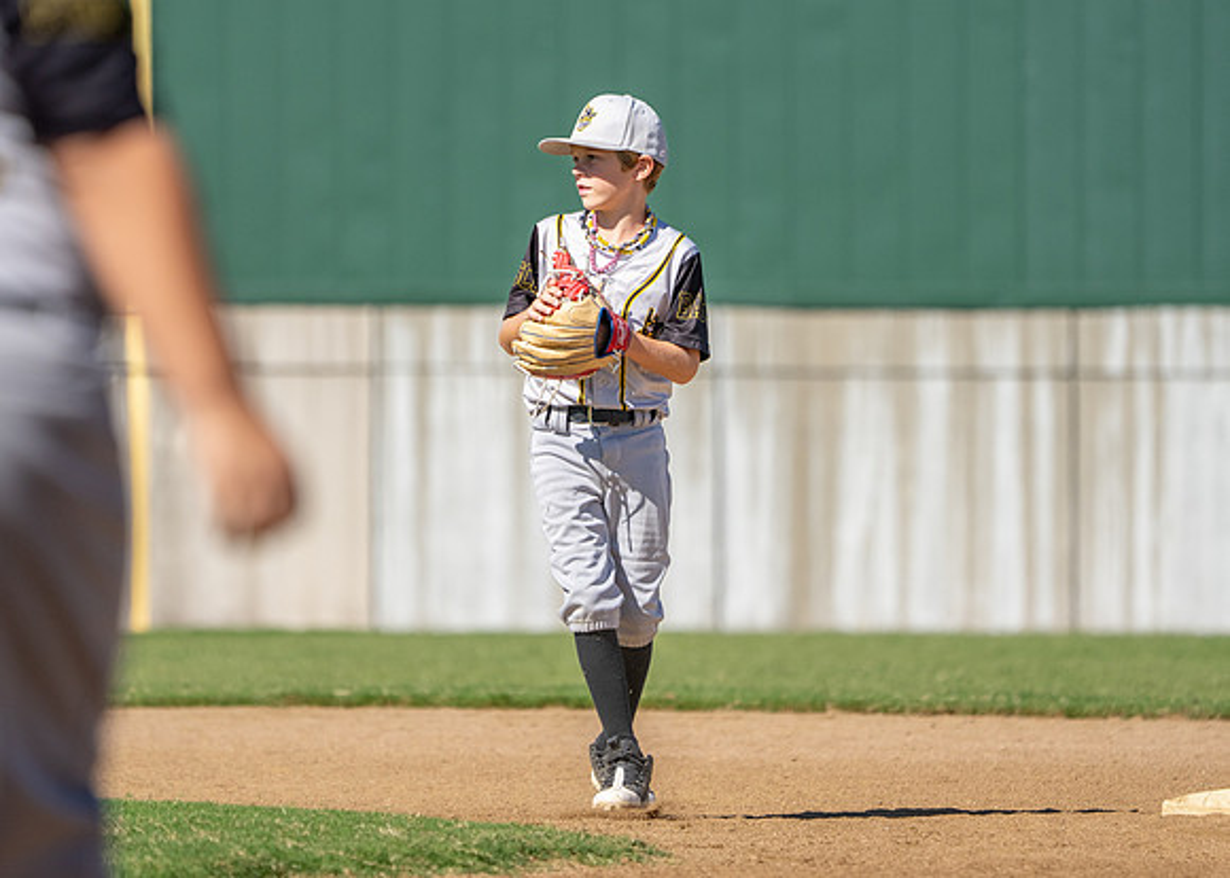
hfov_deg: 4.5
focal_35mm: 445
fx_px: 15544
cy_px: 354
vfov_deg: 3.2
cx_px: 599
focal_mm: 330
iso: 640
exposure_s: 1/3200
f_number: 5.6
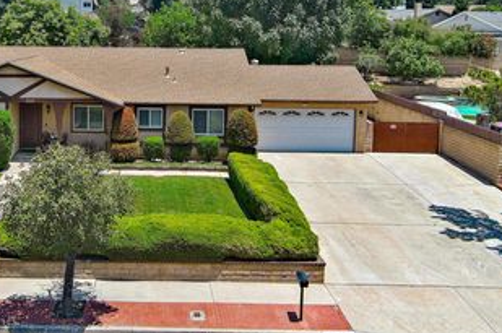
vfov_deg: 28.0
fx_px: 654
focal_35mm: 47
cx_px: 151
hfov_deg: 41.2
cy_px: 69
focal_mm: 10.57
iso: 100
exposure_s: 1/150
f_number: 2.8
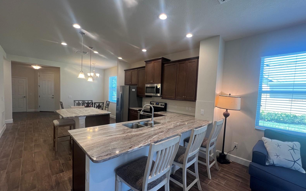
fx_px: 117
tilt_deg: -4.0
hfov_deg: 105.3
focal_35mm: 14
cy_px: 100
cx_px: 152
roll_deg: -2.7
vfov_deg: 78.6
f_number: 1.8
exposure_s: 1/120
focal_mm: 1.57
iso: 200
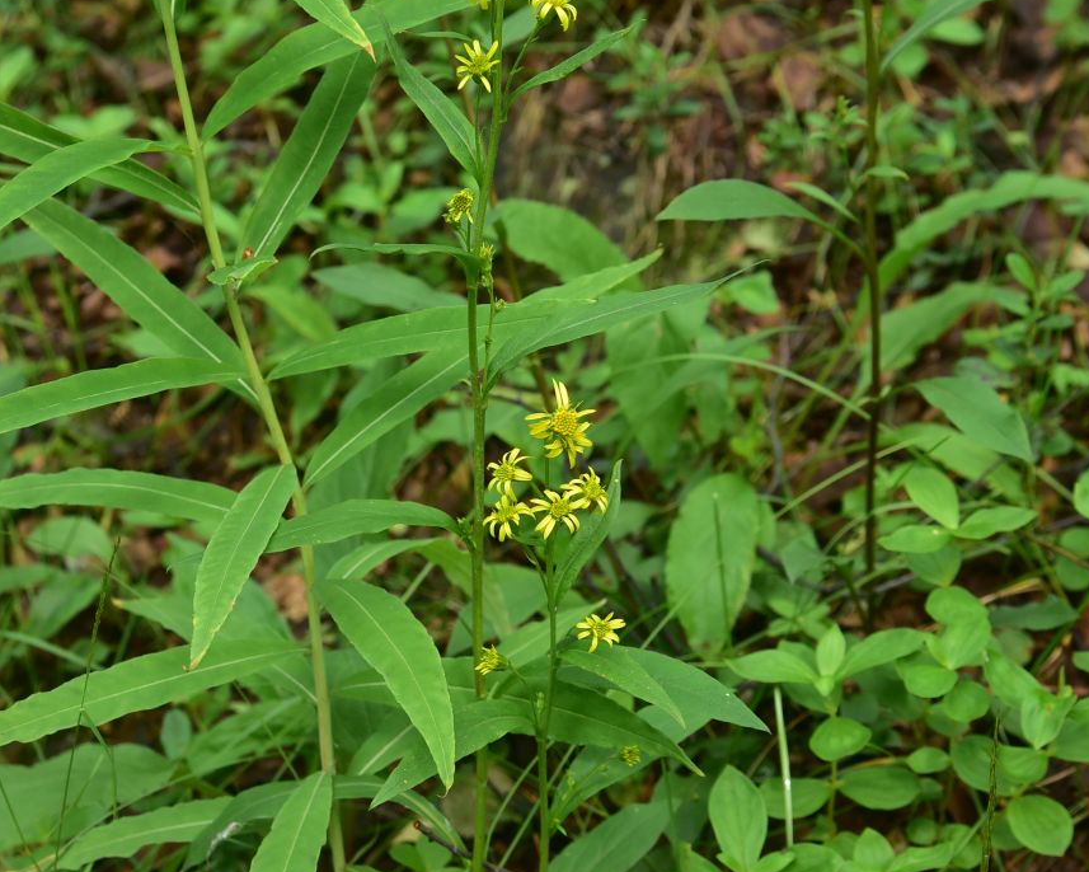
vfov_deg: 20.7
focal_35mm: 74
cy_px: 463
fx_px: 2386
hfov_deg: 25.7
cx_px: 550
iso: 800
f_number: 9
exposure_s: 1/160
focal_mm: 52
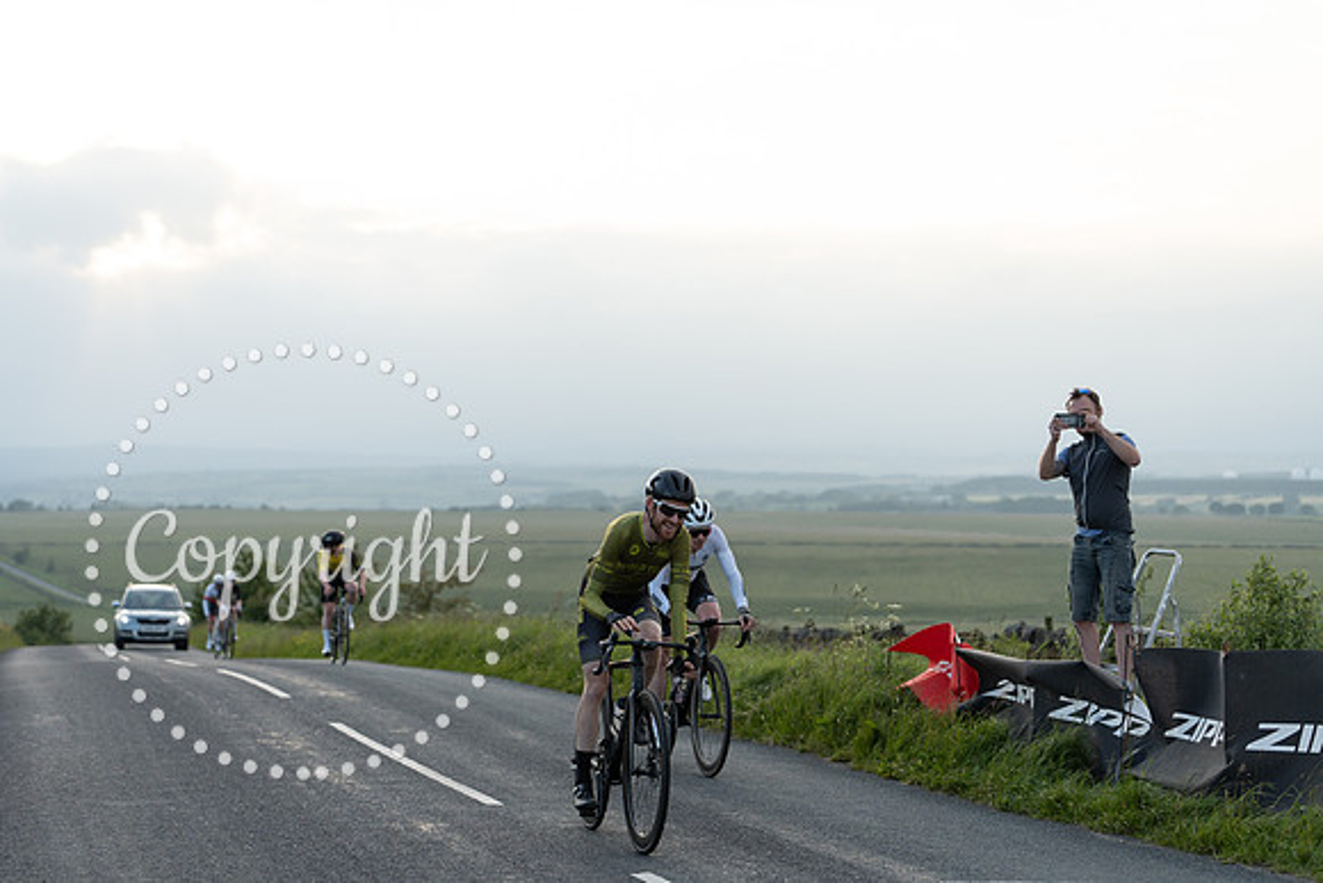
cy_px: 442
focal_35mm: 70
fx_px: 2573
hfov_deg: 28.8
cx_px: 662
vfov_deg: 19.5
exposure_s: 1/1250
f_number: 3.2
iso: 400
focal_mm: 70
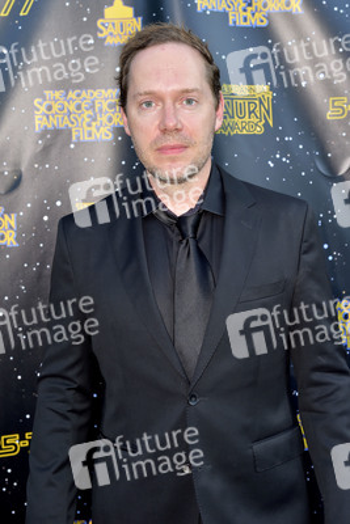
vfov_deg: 34.5
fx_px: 845
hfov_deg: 23.4
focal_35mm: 58
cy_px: 262
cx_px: 175
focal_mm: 58
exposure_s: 1/320
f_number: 6.3
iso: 500
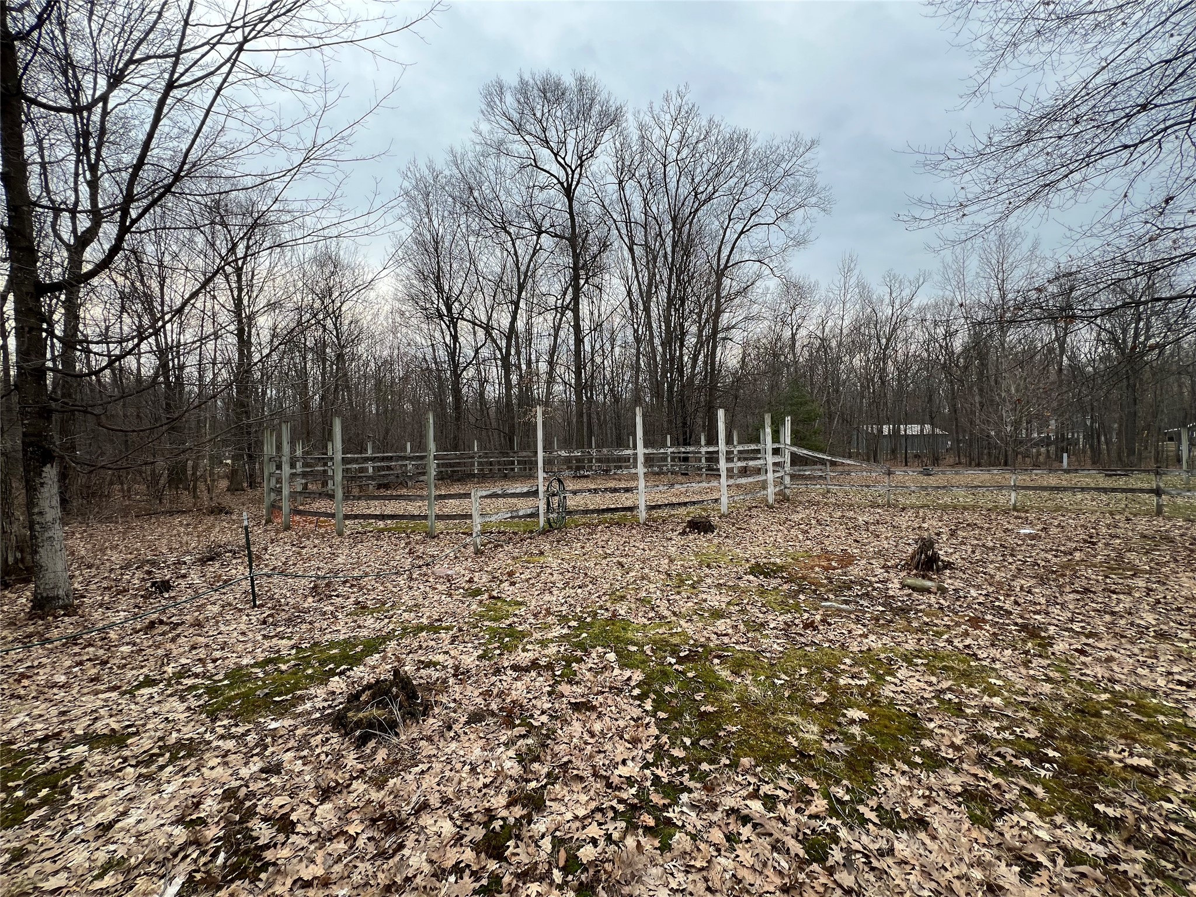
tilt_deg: -2.8
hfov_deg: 106.2
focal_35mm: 13
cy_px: 448
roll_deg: +0.0
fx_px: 449
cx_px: 598
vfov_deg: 89.9
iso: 32
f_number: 1.8
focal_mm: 1.57
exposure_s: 1/217
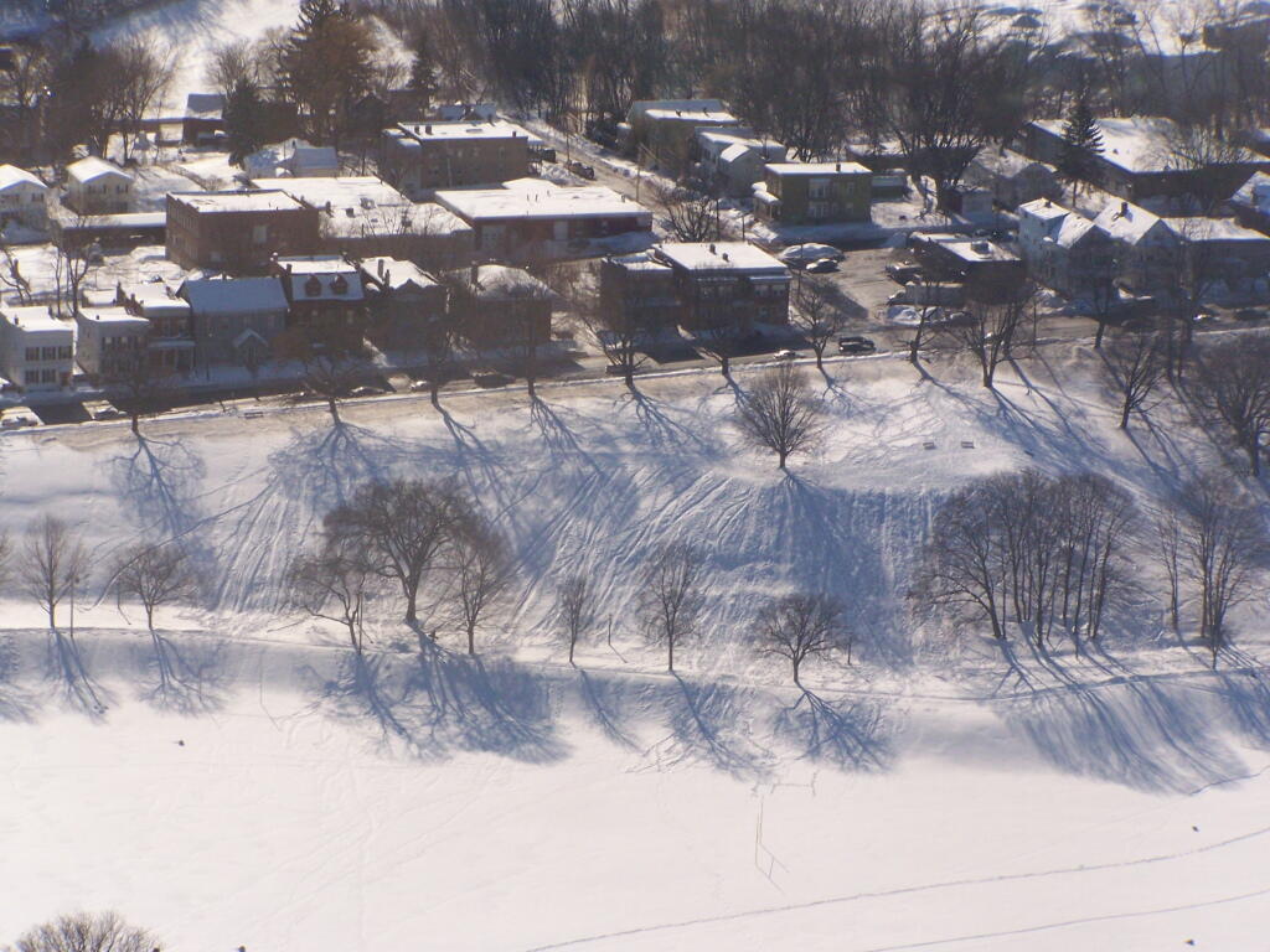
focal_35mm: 159
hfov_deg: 12.4
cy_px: 476
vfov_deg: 9.3
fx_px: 5833
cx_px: 635
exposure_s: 1/1000
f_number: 6.3
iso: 200
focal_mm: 26.4
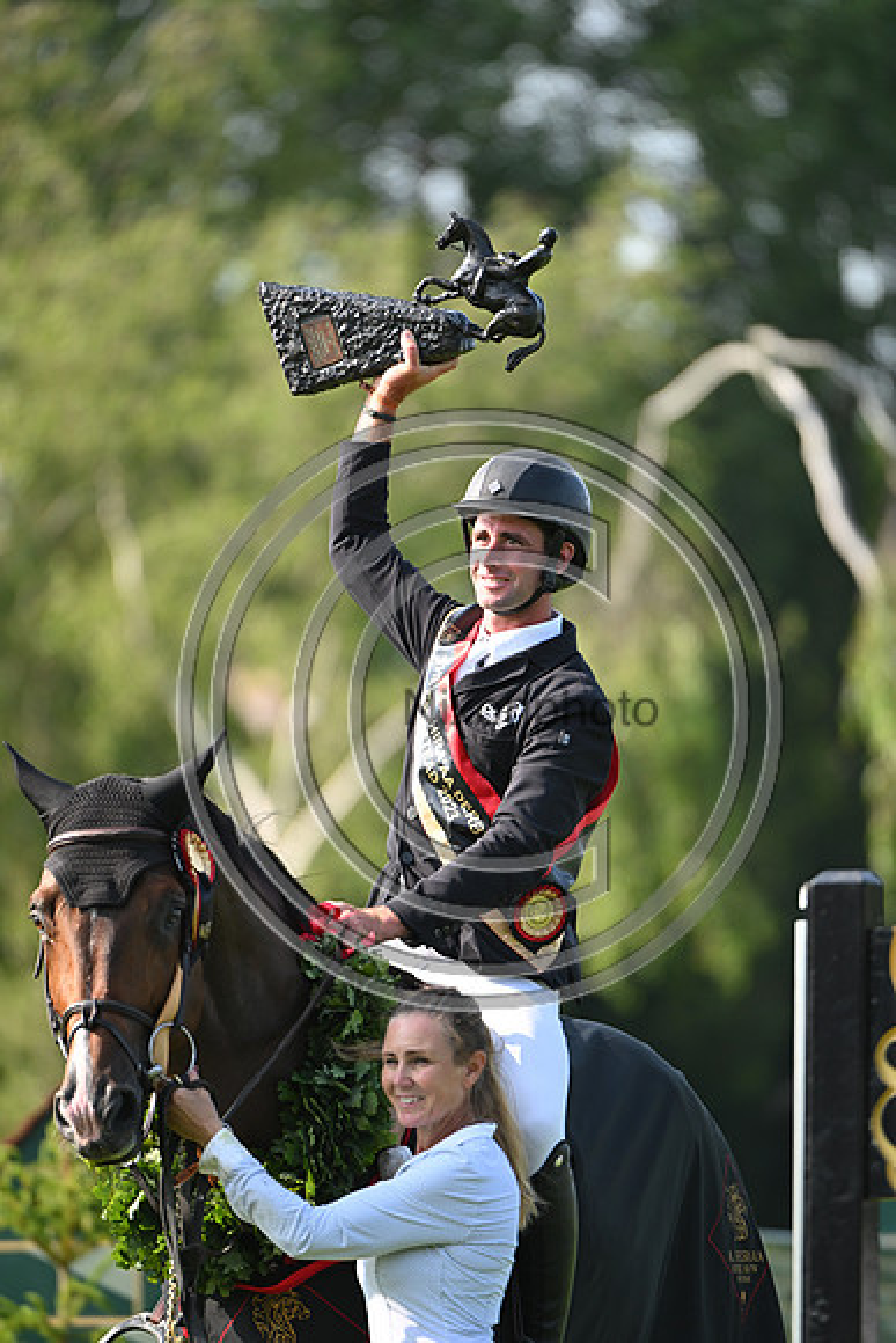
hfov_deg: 3.6
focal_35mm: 380
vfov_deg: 5.4
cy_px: 672
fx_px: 14177
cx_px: 448
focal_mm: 380
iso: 720
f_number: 4.5
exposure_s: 1/1250
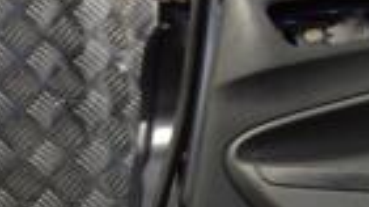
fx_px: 1437
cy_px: 110
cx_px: 390
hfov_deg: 14.3
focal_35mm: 147
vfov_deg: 8.2
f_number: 4
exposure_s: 1/60
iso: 100
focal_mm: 22
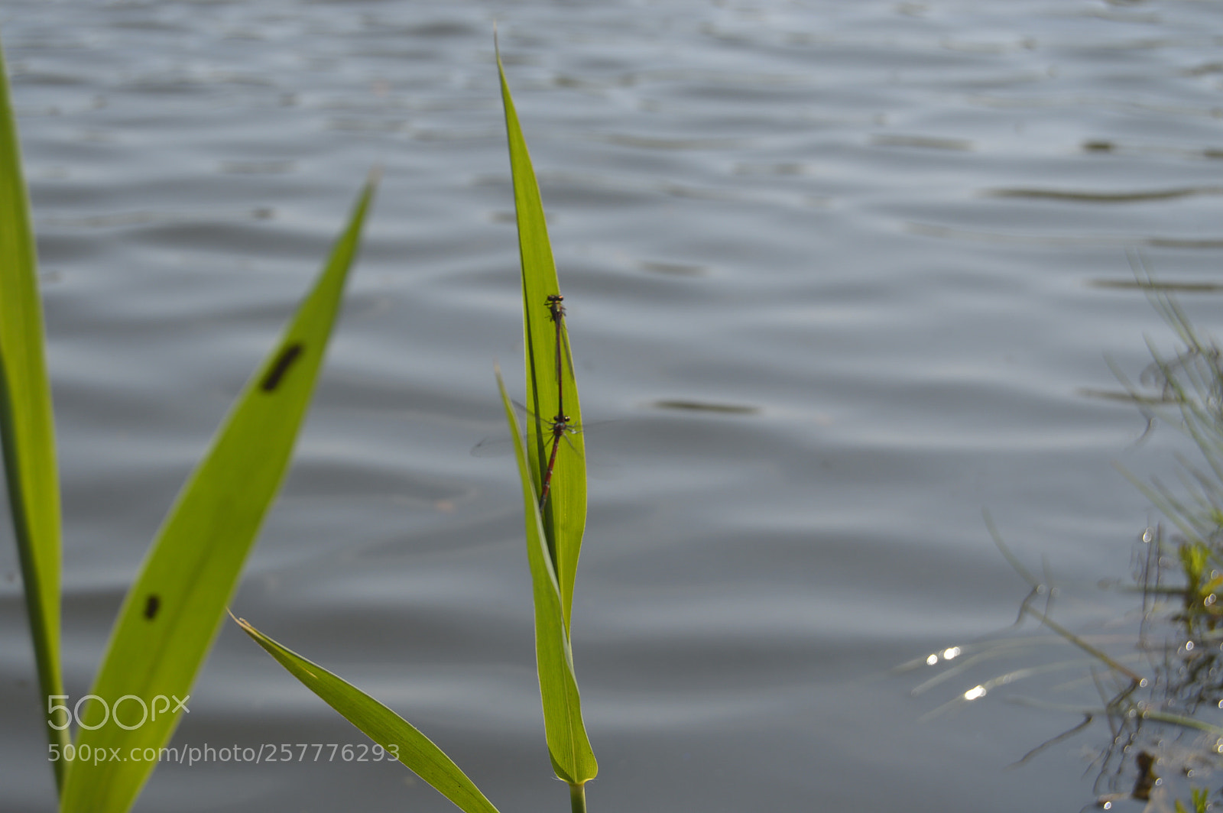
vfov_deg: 16.5
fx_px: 2800
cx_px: 612
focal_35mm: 82
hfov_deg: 24.6
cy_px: 406
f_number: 8
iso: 100
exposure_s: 1/250
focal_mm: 55
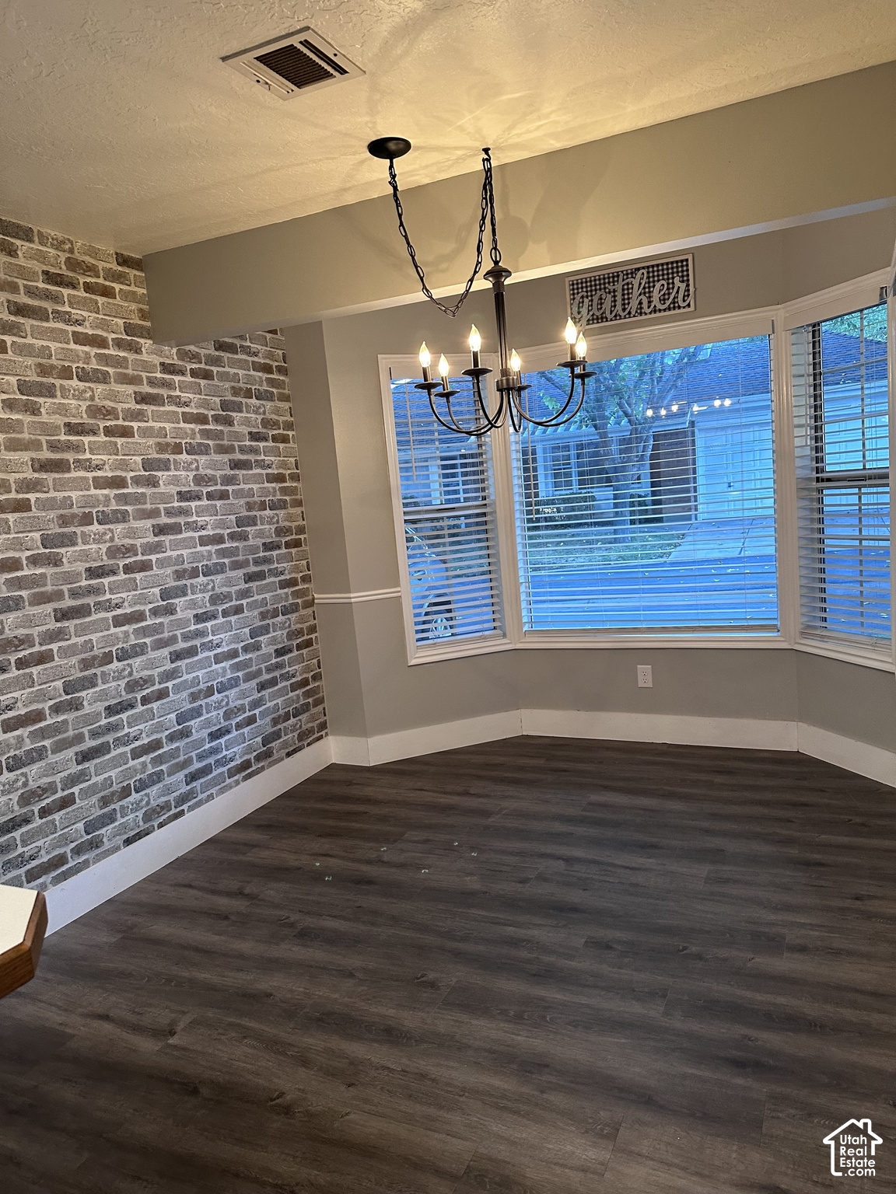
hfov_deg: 56.8
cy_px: 597
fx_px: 828
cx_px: 448
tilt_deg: -5.8
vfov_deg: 71.6
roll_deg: +4.2
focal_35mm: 24
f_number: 1.78
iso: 320
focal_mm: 6.86
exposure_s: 1/60
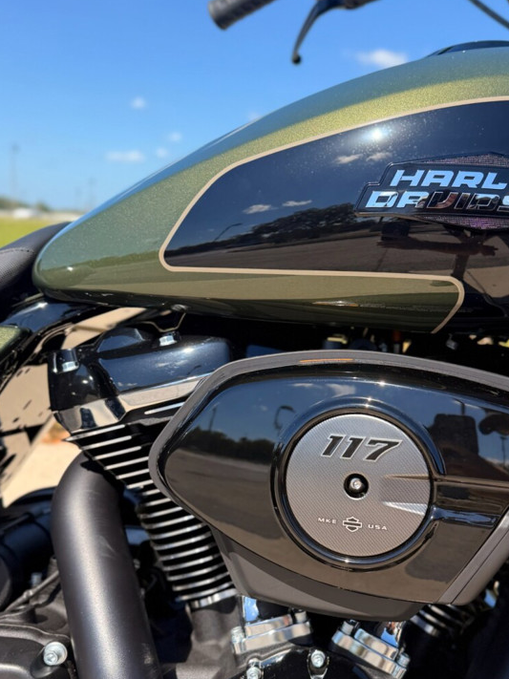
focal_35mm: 36
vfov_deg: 51.2
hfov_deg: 38.9
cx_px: 363
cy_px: 381
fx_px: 706
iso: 80
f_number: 1.78
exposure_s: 1/1770
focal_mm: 6.76
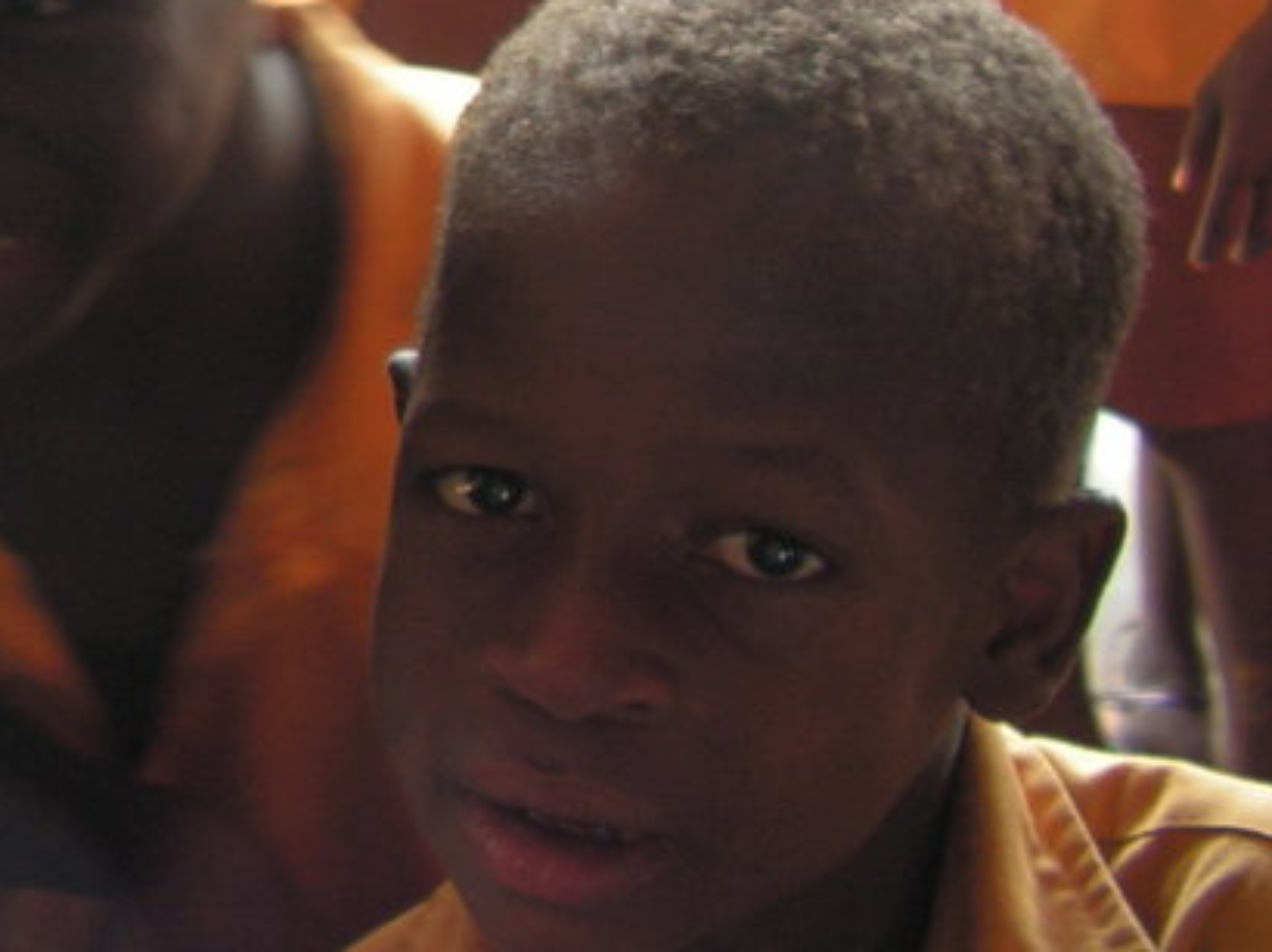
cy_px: 34
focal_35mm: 90
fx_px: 3305
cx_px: -164
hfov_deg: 20.6
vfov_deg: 16.1
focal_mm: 6
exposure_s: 1/20
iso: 80
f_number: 3.2
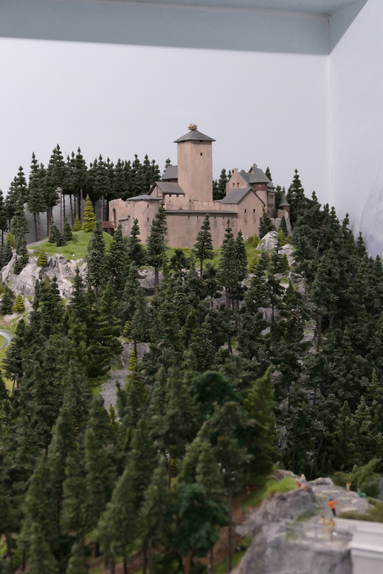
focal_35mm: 79
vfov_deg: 25.7
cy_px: 287
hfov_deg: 17.3
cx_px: 192
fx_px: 1261
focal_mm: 28.89
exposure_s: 1/50
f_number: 3.7
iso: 1600
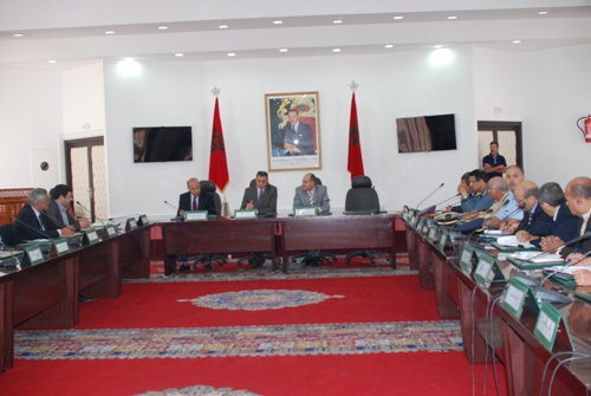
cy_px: 198
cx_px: 296
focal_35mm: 45
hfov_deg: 43.5
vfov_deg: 30.0
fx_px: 740
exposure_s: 1/60
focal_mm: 30
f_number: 4
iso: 400
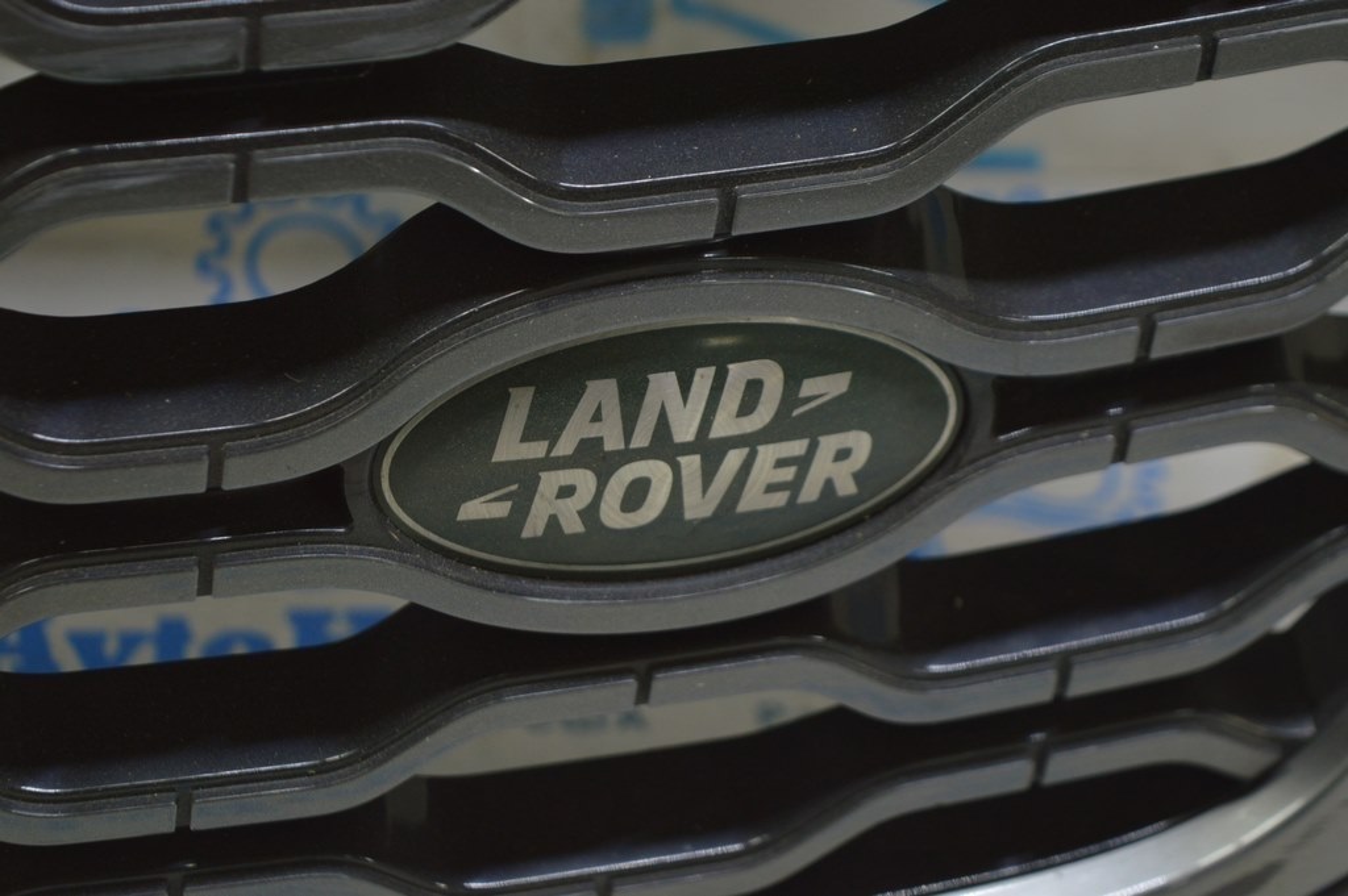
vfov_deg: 16.5
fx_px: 3087
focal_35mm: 82
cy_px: 448
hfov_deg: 24.6
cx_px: 674
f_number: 5.6
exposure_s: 1/20
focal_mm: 55
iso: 400
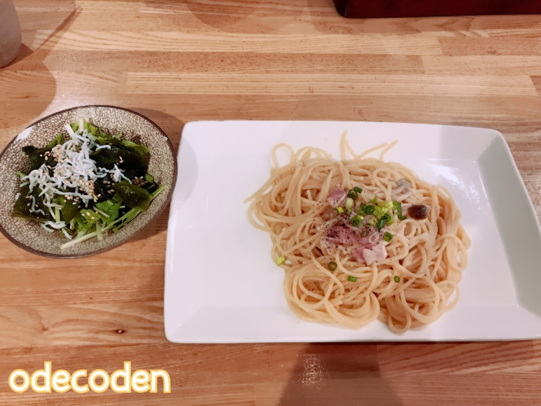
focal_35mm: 28
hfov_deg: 63.4
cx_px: 270
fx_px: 438
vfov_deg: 49.7
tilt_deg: -60.9
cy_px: 203
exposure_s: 1/17
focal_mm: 3.99
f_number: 1.8
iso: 40
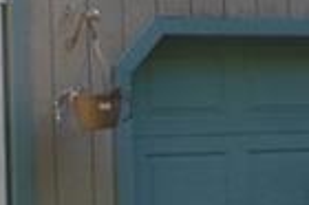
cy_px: 130
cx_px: 84
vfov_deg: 6.9
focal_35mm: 198
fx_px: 1698
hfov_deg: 10.4
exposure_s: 1/125
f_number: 9
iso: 400
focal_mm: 18
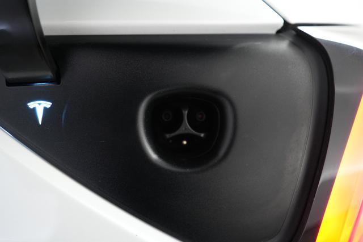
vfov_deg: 51.2
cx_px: 182
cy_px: 121
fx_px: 252
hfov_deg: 71.5
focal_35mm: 25
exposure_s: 1/60
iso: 2000
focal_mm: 25
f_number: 2.8
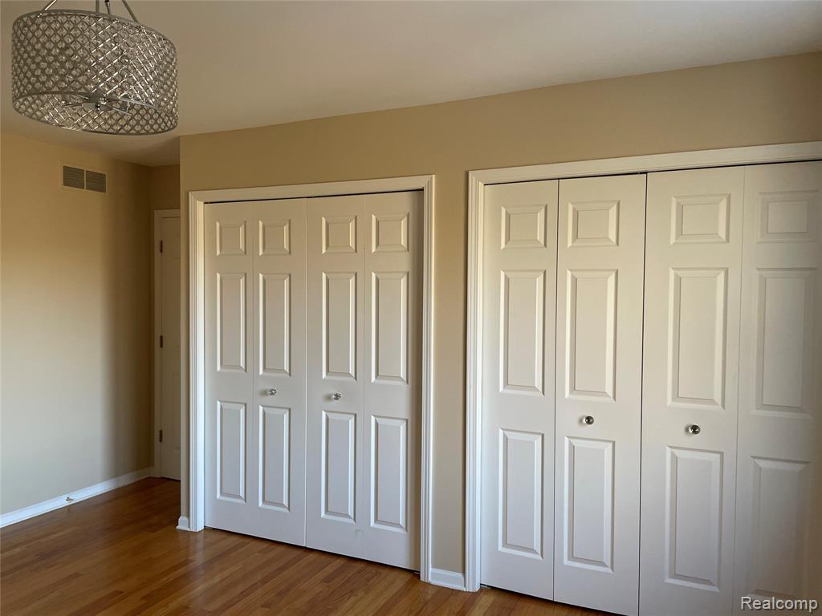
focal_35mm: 26
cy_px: 308
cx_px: 411
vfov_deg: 53.1
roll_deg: +0.2
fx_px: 617
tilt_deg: -1.5
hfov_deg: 67.3
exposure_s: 1/121
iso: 125
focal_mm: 4.2
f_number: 1.6
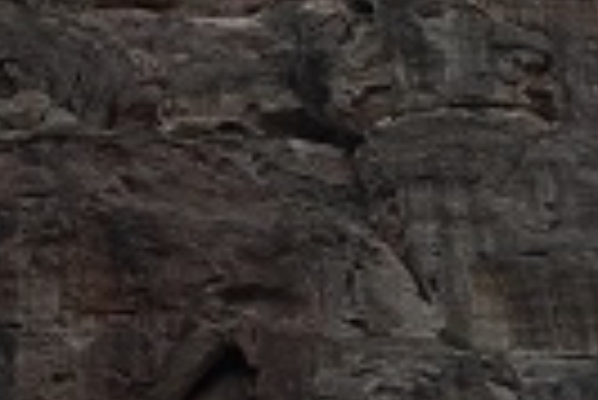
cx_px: 818
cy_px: -378
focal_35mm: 271
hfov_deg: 7.5
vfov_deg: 5.0
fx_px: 4506
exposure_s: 1/100
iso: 200
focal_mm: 40
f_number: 10
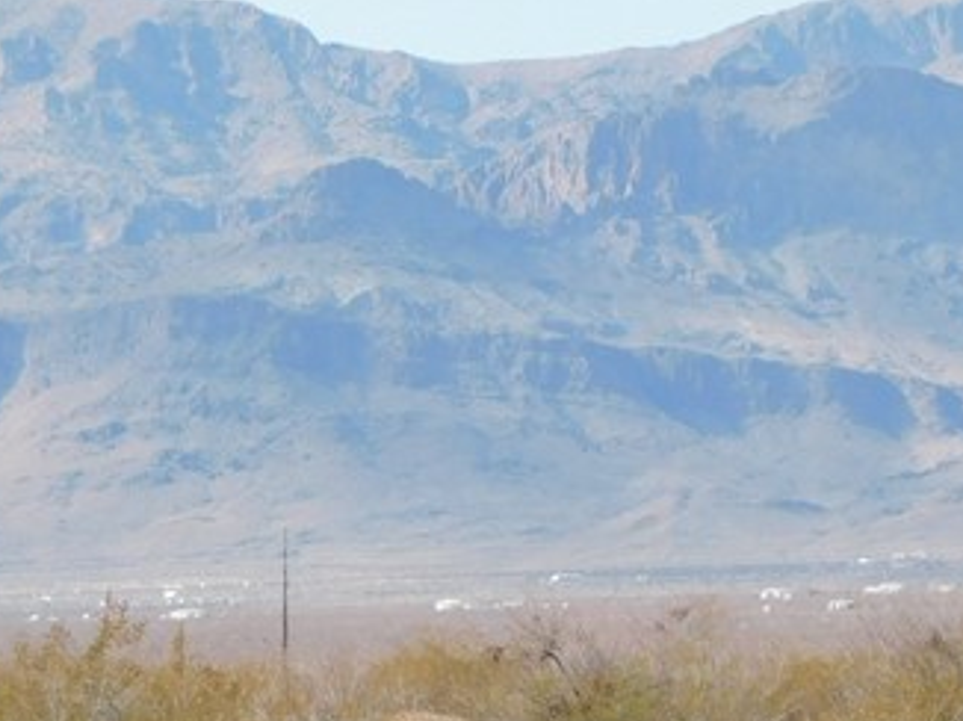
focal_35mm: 421
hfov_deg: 4.7
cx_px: 1137
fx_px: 11703
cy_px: 499
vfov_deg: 3.5
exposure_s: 1/400
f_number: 5
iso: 125
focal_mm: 23.7
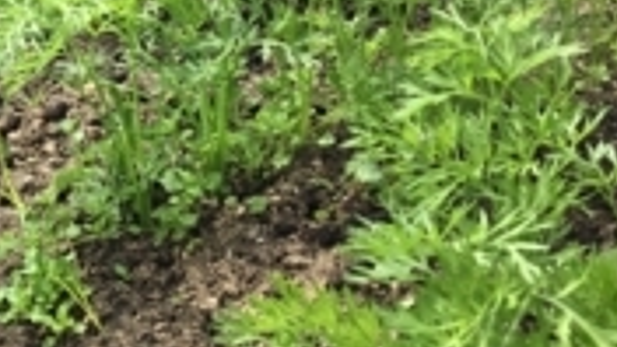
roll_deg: -0.4
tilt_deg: -21.0
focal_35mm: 69
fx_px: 1129
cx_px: 102
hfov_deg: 29.7
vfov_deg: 17.4
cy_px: 88
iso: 25
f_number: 2.4
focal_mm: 3.3
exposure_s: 1/574
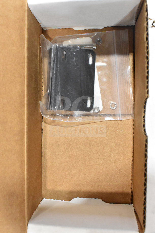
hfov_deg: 31.9
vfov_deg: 46.4
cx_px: 78
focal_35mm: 42
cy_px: 116
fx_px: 271
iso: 6400
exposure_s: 1/320
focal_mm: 28
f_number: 9
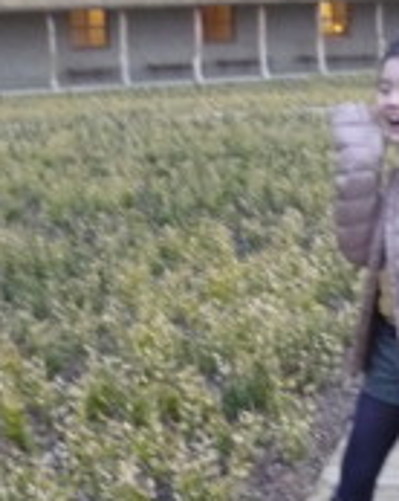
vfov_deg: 22.8
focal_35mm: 84
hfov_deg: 18.2
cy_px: 240
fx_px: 1242
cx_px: 220
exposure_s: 1/60
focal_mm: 5.5
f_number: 2.8
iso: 500
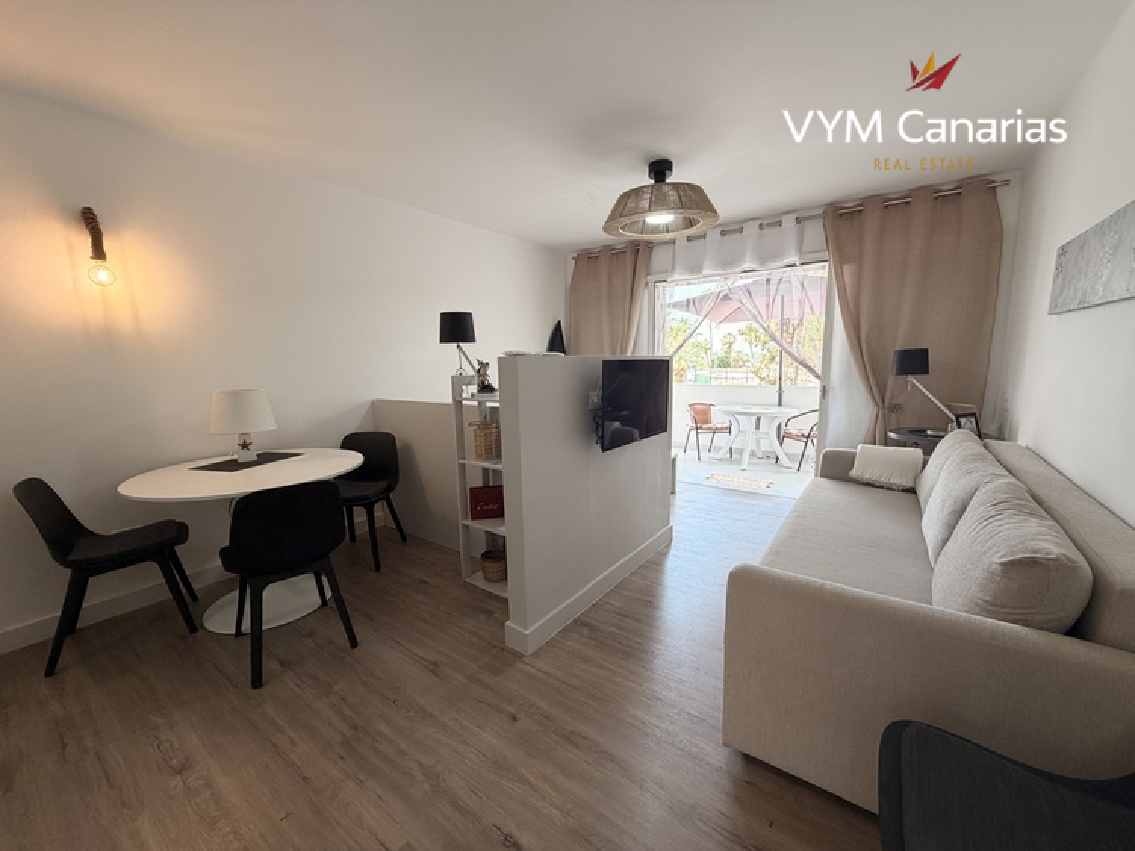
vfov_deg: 85.6
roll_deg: +0.7
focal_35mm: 14
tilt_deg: -8.4
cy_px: 426
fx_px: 459
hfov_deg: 102.1
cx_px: 568
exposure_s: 1/100
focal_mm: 2.22
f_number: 2.2
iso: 125
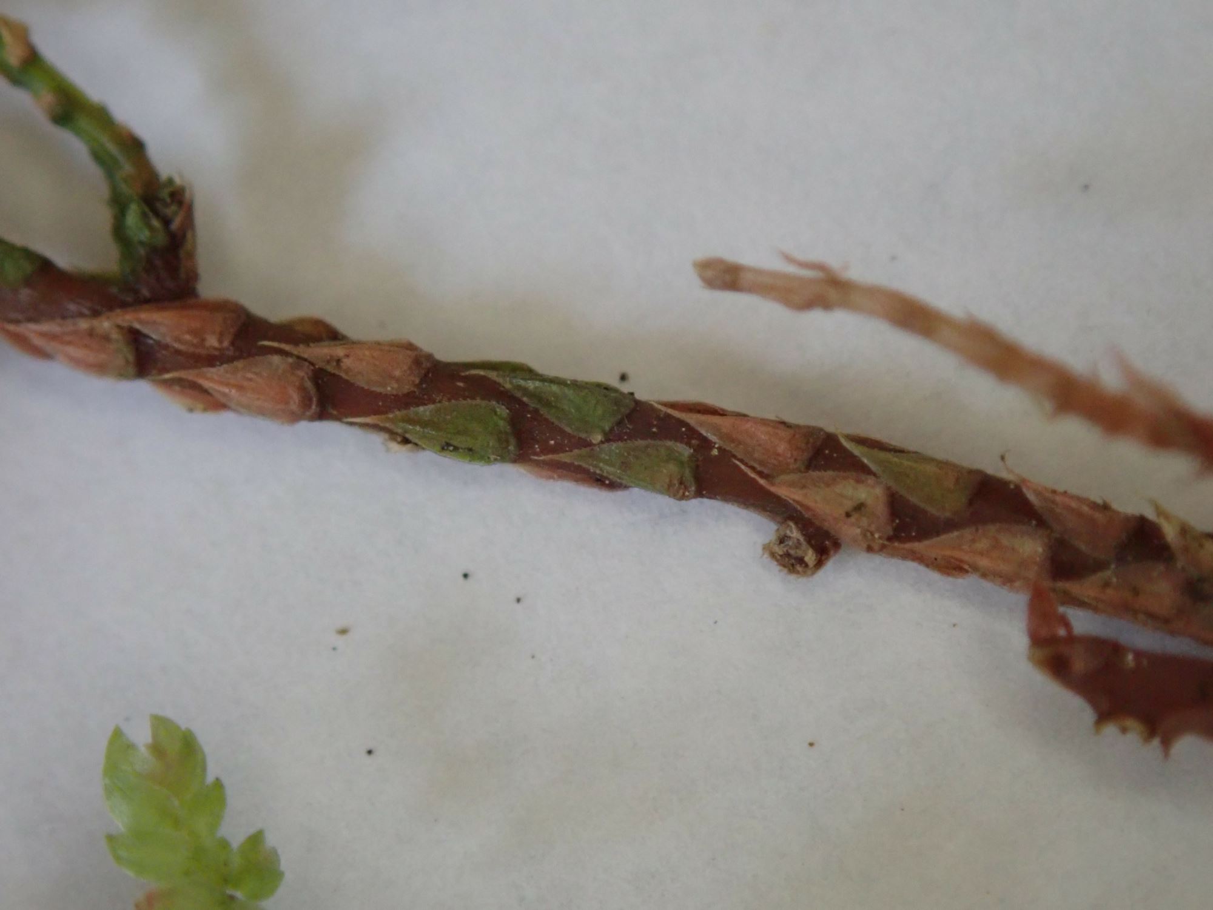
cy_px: 455
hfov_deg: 19.6
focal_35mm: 100
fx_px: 3504
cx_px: 606
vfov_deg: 14.8
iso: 1000
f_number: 4.9
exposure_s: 1/100
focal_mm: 18
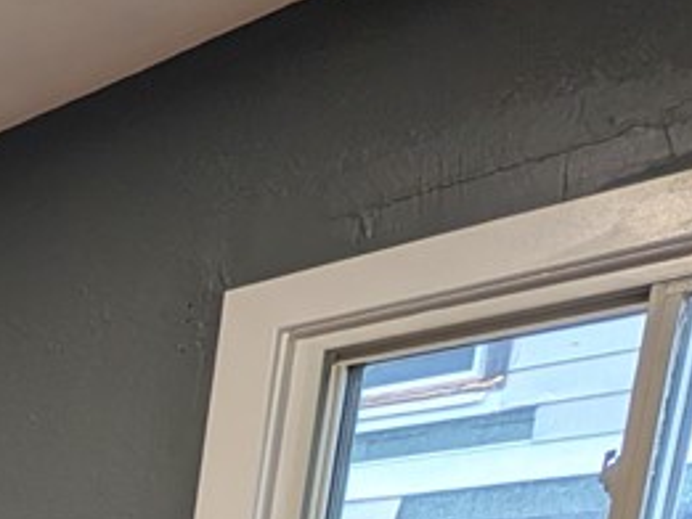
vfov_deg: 23.1
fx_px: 940
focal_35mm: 47
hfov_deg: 20.2
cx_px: -656
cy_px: 831
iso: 108
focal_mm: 2.02
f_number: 1.7
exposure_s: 1/60
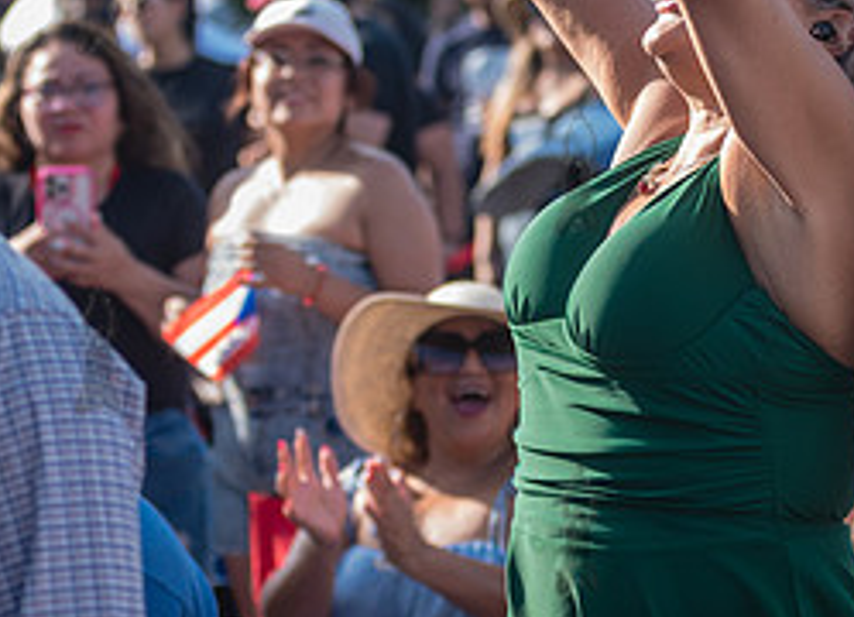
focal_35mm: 212
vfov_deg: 6.8
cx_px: 696
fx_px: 5163
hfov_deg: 9.4
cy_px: 191
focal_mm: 80
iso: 500
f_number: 4
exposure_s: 1/800
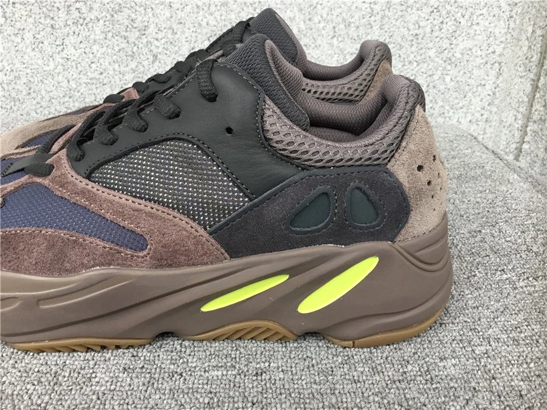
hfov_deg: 58.4
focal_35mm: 31
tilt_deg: -26.3
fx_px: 490
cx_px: 274
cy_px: 205
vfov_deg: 45.4
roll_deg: -2.1
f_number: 2.4
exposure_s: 1/100
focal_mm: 3.3
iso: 40
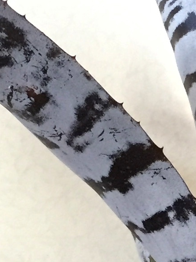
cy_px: 294
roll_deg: -0.7
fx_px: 1230
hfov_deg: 8.9
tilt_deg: -2.2
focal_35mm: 163
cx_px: 290
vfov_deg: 11.9
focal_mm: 4.15
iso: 250
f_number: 2.2
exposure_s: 1/24
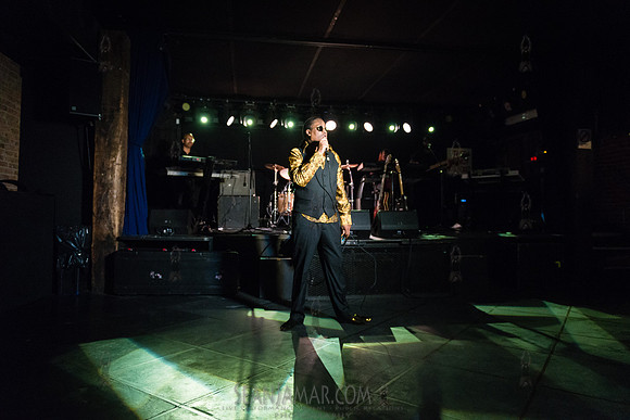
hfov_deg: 73.7
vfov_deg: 53.2
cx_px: 315
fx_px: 420
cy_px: 210
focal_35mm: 24
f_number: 2.8
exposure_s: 1/320
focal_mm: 24
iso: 4000
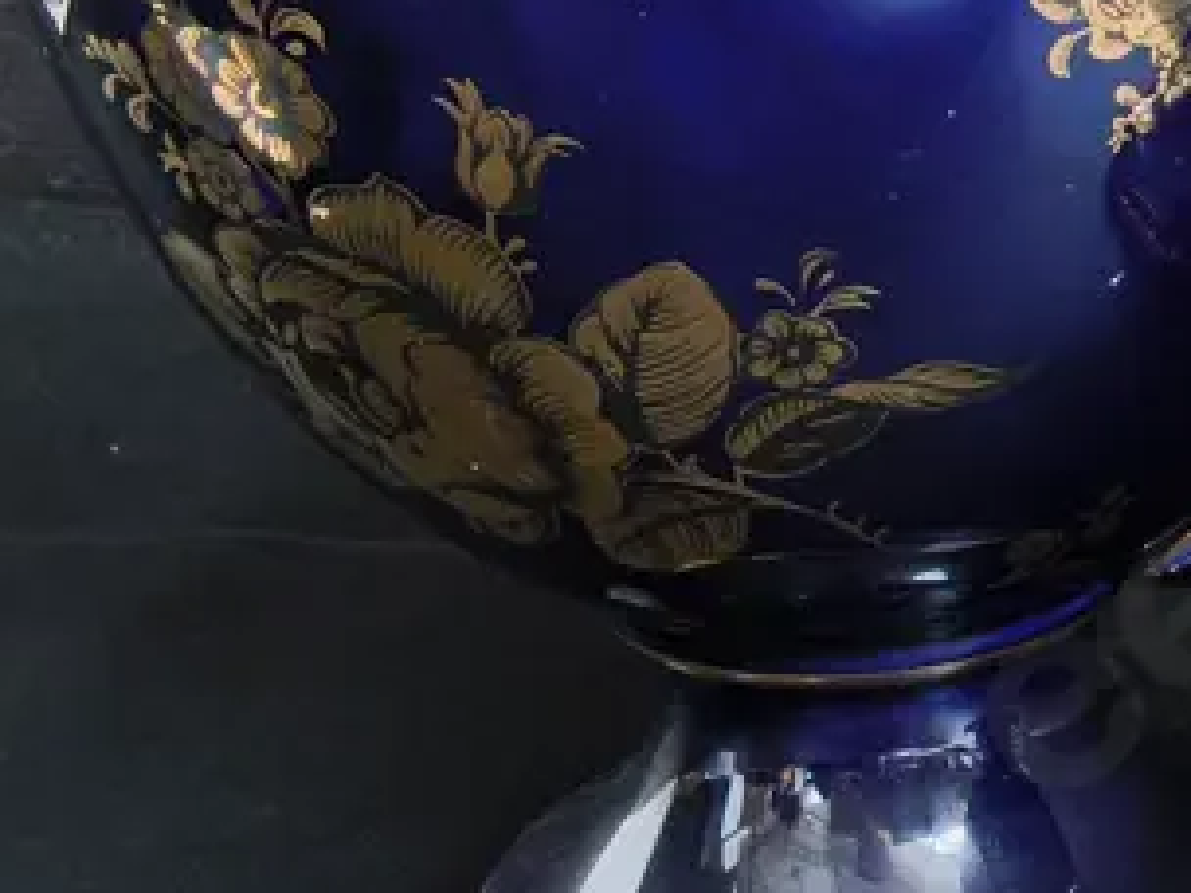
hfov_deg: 19.1
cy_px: 188
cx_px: 1755
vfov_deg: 16.1
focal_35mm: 91
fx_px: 3131
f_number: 2
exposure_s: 1/100
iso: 125
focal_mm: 2.87
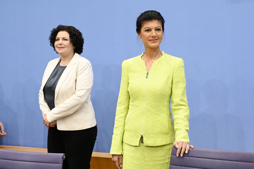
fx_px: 275
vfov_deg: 34.2
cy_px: 84
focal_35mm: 39
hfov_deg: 49.6
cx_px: 127
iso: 5000
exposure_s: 1/400
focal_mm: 39
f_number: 5.6
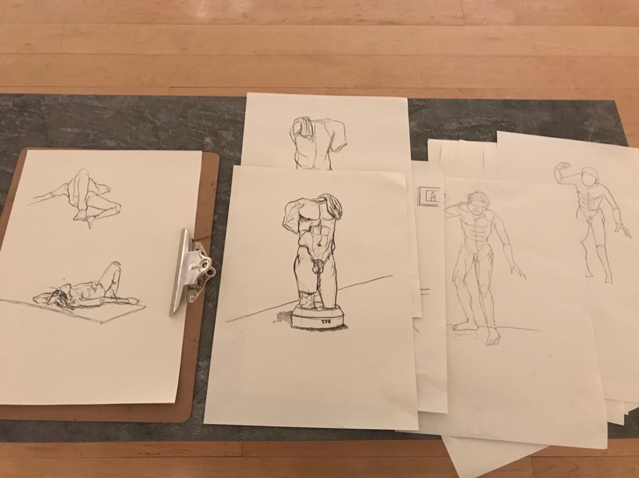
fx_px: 517
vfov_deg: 49.7
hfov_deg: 63.5
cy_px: 239
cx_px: 320
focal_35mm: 28
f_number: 1.8
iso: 100
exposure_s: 1/14
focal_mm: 3.99
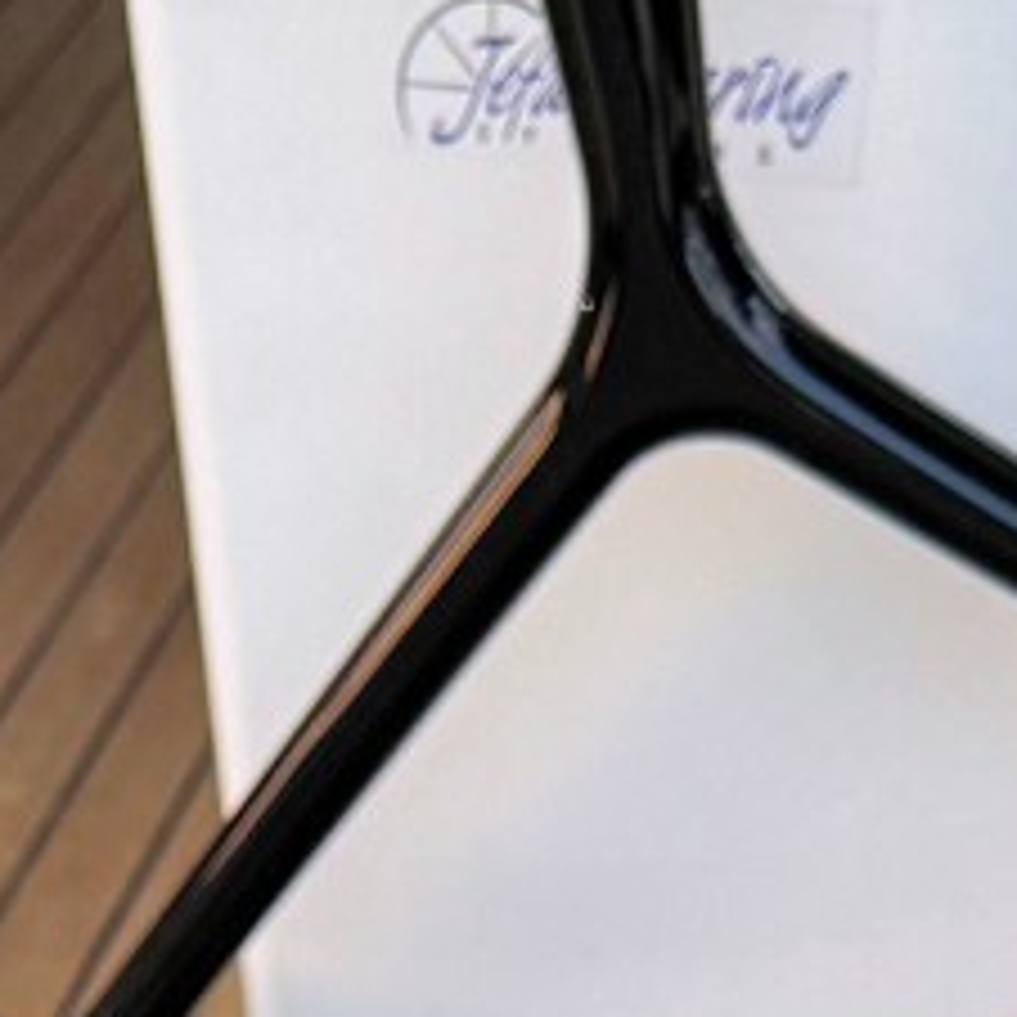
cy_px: 2822
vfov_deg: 9.3
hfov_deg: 10.8
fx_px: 5252
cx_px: -342
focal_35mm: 158
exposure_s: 1/121
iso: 125
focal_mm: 6.76
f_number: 1.78
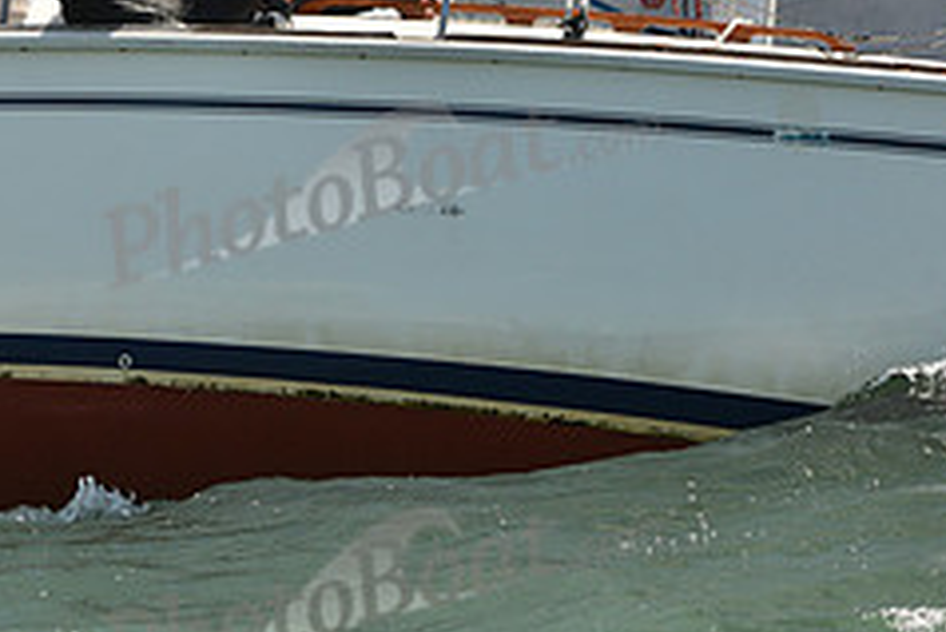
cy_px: 34
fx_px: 5758
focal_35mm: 219
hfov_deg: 9.3
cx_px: -99
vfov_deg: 6.3
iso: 320
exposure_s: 1/800
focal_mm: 90
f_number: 10
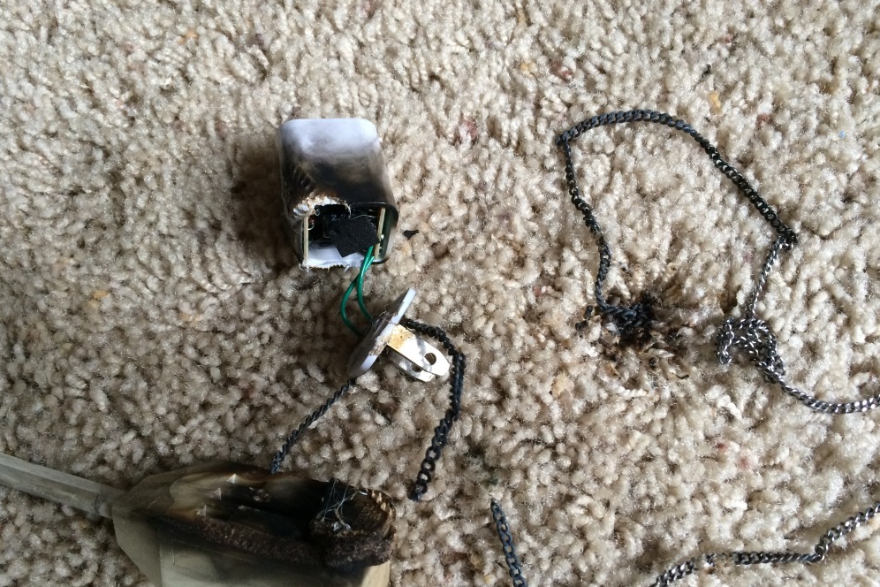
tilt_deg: -74.0
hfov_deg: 60.3
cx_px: 432
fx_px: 758
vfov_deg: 42.3
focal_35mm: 31
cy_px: 315
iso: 160
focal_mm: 4.15
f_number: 2.2
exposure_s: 1/30
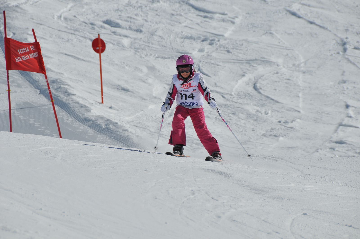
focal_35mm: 300
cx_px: 180
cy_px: 120
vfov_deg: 4.6
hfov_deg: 6.9
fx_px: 2997
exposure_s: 1/1600
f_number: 9
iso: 200
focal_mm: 200
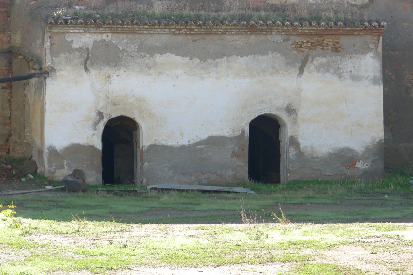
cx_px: 206
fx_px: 1251
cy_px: 138
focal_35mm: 109
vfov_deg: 12.6
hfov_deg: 18.8
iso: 80
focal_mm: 19.2
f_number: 3.3
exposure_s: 1/250
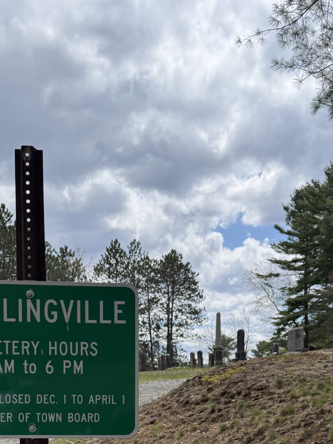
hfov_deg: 25.6
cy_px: 432
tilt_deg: -3.1
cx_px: 188
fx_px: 731
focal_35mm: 57
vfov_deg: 31.5
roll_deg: -0.6
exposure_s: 1/5714
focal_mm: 6.76
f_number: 1.78
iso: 100
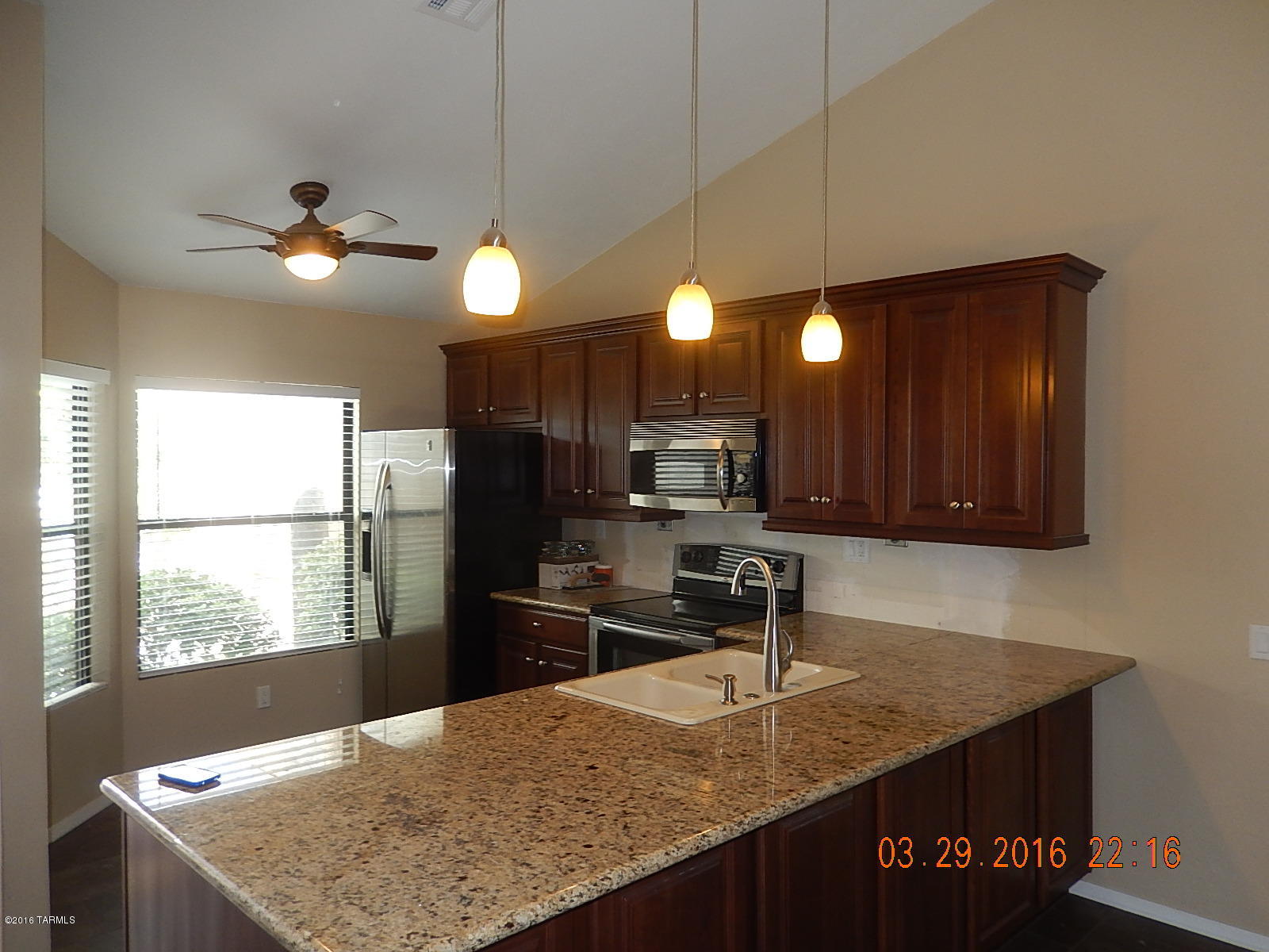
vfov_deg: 54.9
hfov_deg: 69.4
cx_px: 634
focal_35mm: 25
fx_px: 916
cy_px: 476
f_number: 3.4
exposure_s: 1/30
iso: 125
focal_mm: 4.5
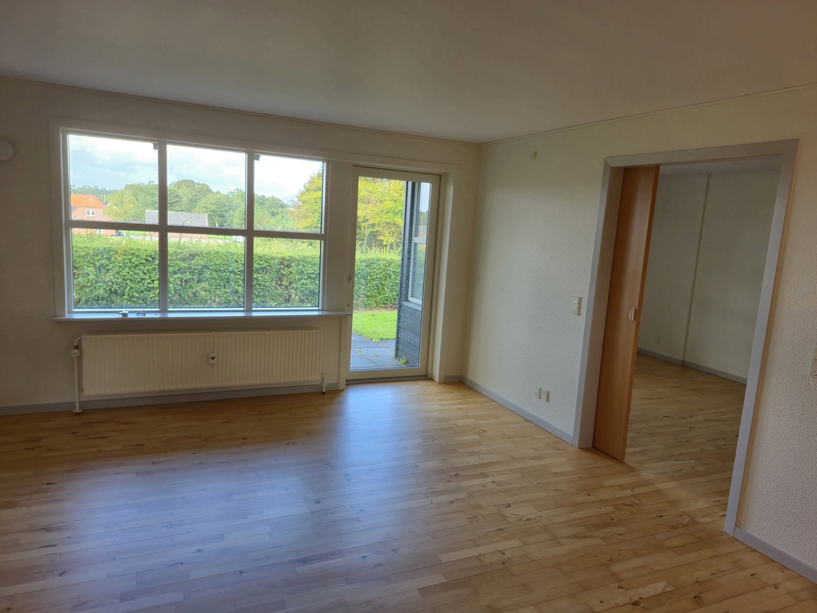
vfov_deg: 58.9
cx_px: 408
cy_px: 306
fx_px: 543
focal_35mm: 23
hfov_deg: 73.9
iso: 32
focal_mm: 5.4
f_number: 1.8
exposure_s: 1/100
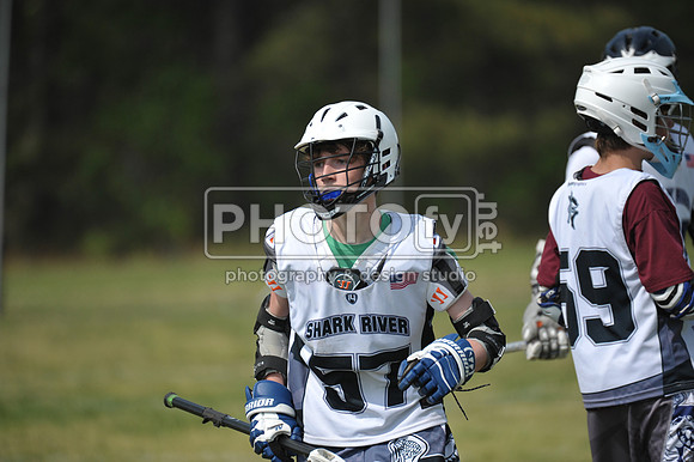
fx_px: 7706
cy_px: 231
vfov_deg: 3.4
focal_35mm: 400
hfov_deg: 5.2
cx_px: 347
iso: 640
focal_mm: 400
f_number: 4
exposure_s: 1/4000
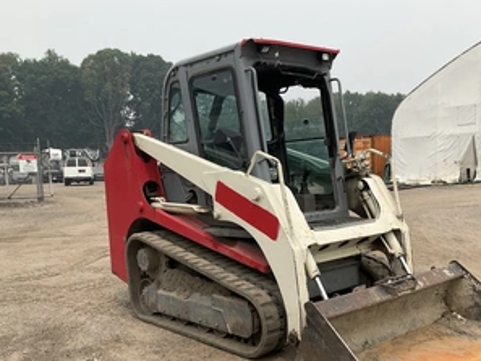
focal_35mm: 39
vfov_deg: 36.5
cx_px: 283
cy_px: 235
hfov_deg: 47.6
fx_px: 542
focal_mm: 3
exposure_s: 1/2141
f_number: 1.8
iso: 25
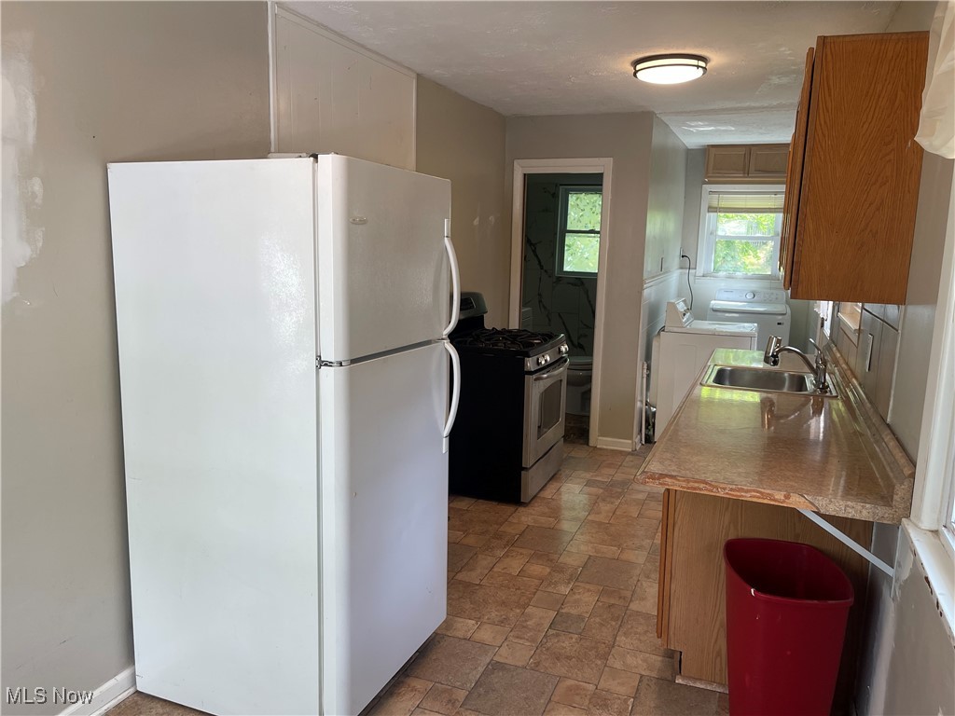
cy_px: 358
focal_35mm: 25
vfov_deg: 54.9
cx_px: 478
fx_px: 690
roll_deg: -1.5
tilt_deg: -8.4
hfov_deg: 69.4
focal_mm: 5.1
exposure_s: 1/120
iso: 64
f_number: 1.6
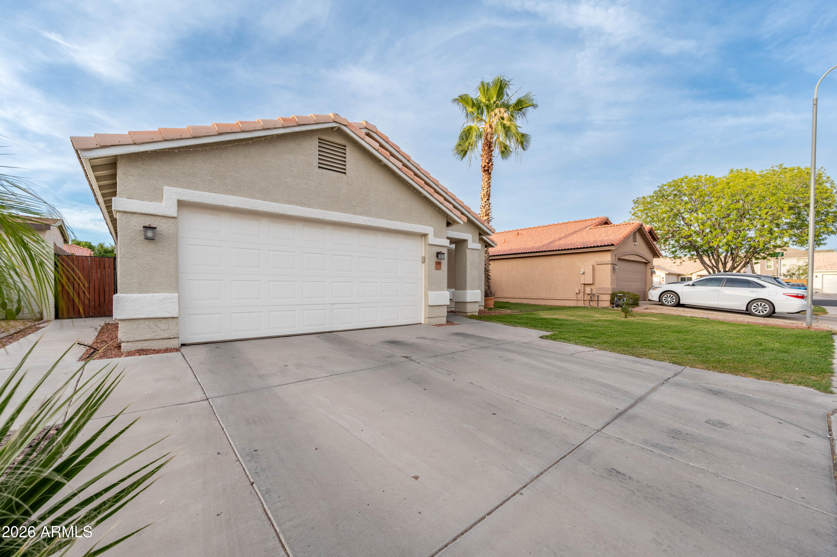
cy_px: 278
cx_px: 418
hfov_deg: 104.3
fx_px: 325
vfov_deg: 81.1
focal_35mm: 14
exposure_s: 1/1600
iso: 100
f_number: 8
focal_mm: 14
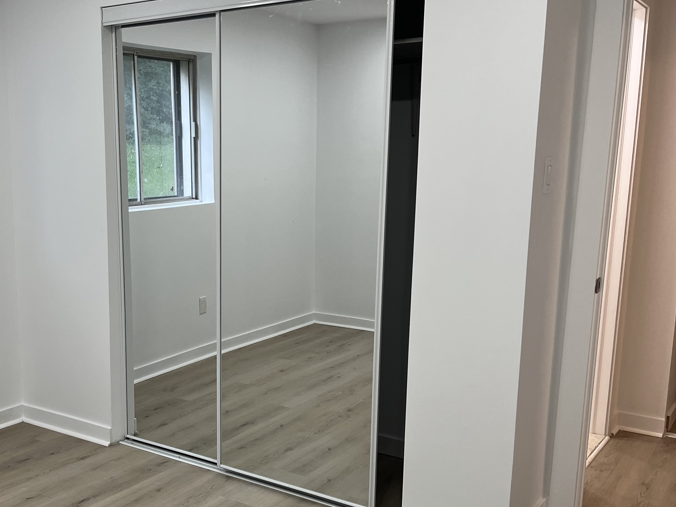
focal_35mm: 41
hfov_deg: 44.7
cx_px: 199
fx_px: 801
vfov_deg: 35.0
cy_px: 308
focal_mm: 5.1
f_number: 1.6
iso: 100
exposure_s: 1/120
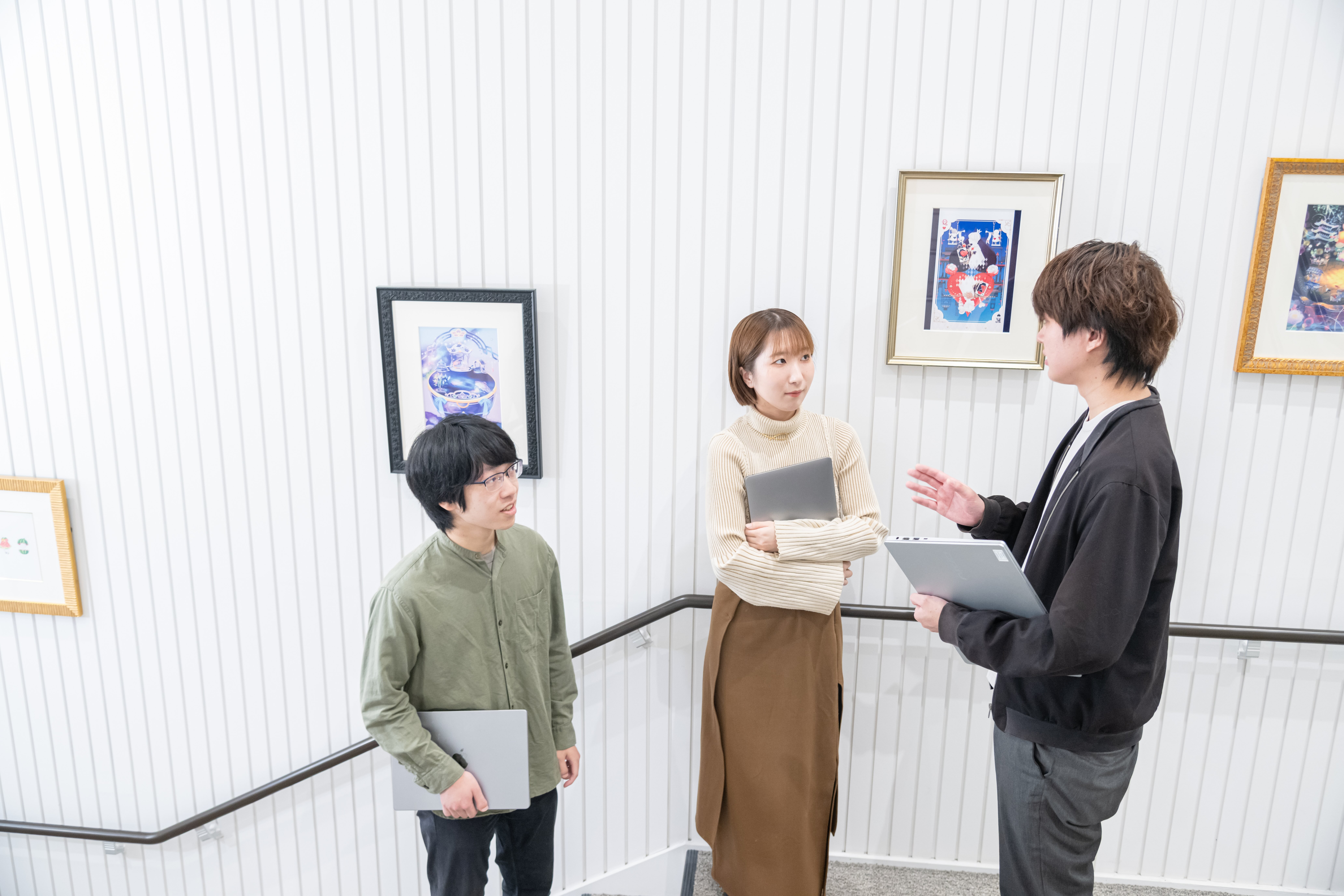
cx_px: 672
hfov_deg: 58.7
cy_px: 448
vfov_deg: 41.1
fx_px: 1195
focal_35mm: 32
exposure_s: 1/100
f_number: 5
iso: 1600
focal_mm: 32
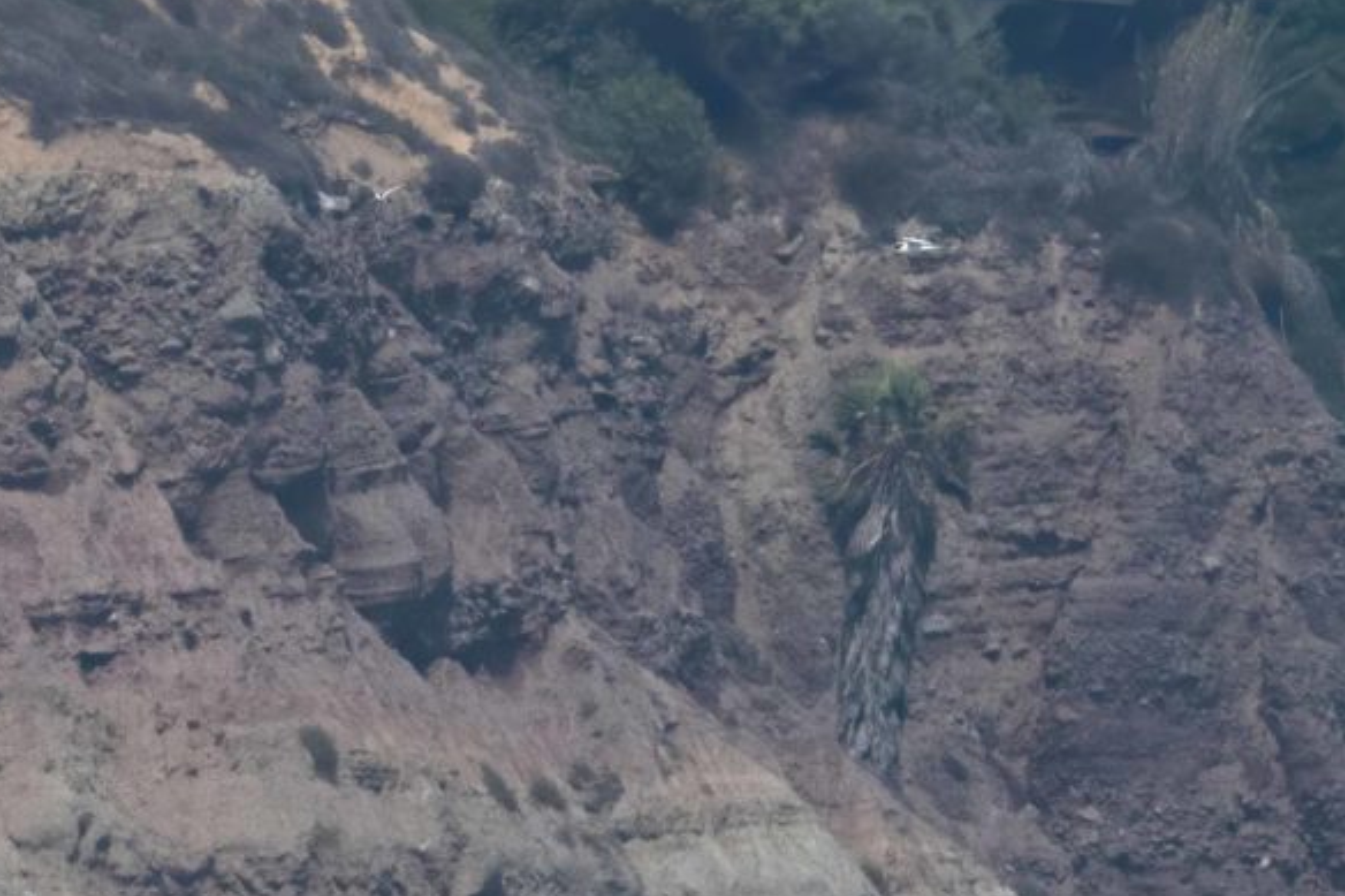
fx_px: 37647
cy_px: 996
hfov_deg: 2.0
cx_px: 97
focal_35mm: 1008
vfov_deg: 1.4
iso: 1250
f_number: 10
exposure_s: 1/4000
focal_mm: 230
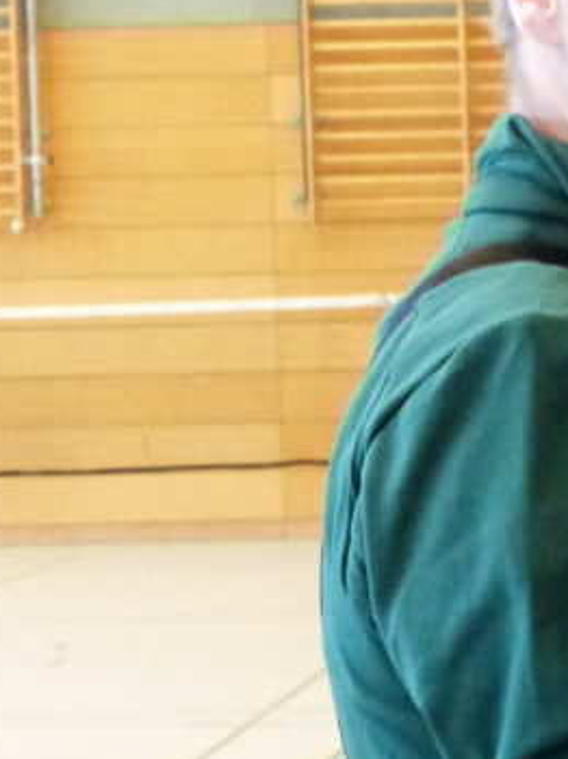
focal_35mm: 158
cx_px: 765
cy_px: 616
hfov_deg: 9.2
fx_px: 3461
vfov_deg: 12.5
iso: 1600
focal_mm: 9.8
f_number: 2.8
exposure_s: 1/80
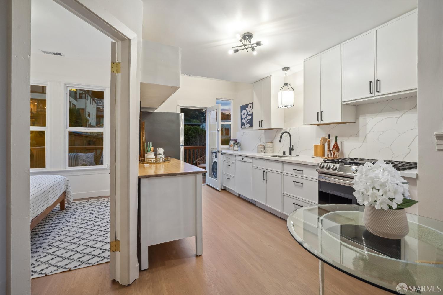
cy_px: 148
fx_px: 185
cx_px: 222
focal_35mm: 15
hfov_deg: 100.4
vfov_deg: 77.3
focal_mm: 15
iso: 640
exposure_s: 1/20
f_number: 8
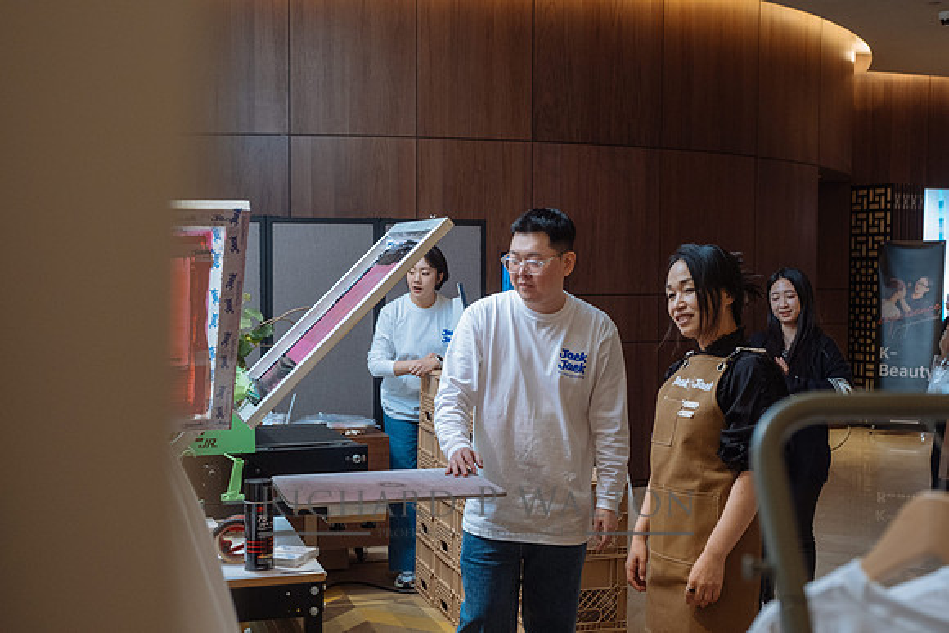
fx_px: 1186
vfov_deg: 29.9
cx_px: 474
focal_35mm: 45
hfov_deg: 43.6
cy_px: 316
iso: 1600
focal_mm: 30.2
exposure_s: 1/60
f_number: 3.2
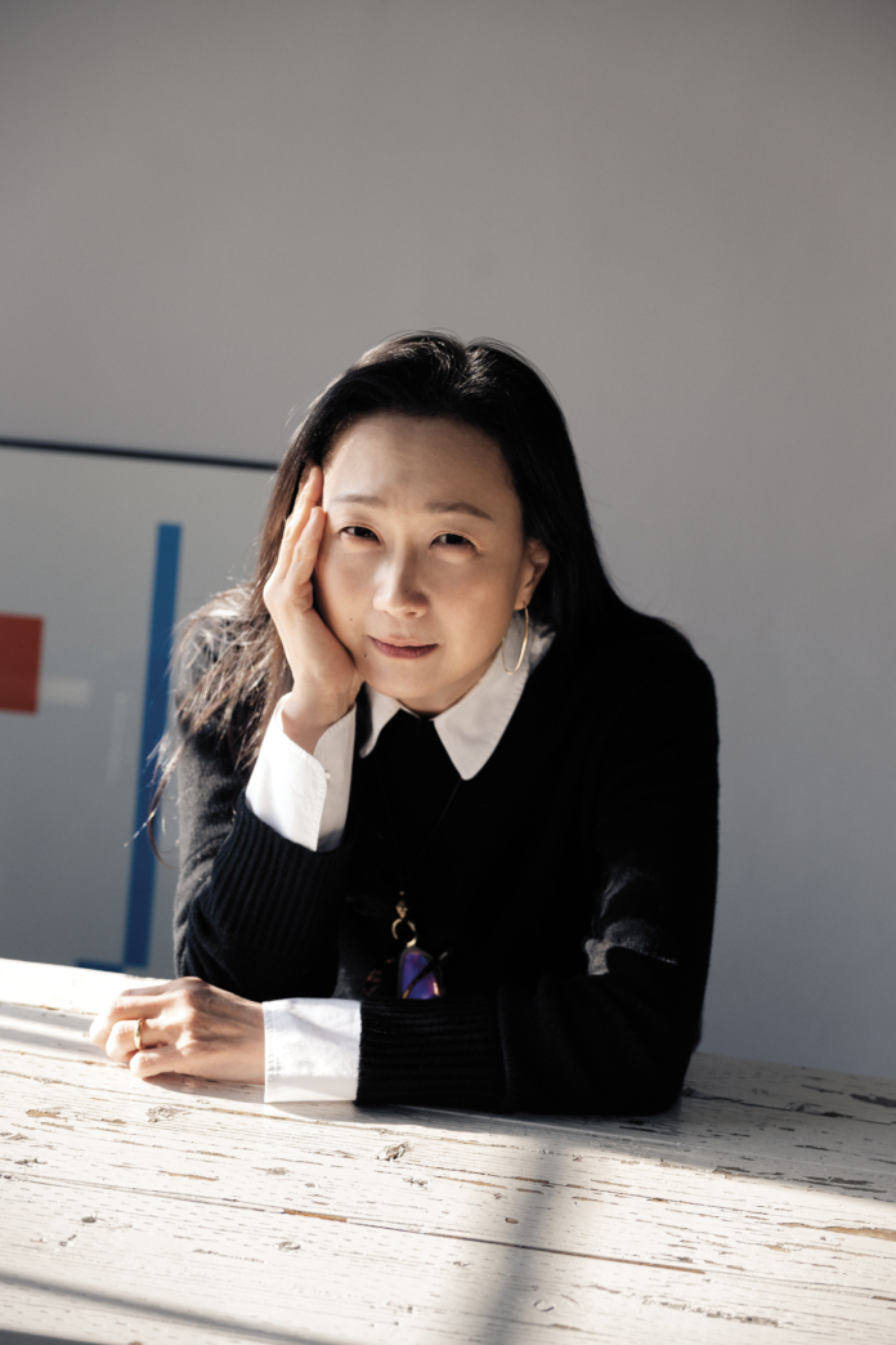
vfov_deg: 31.0
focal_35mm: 65
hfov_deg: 20.9
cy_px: 672
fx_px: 2426
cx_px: 448
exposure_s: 1/400
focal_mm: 65
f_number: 4
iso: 800
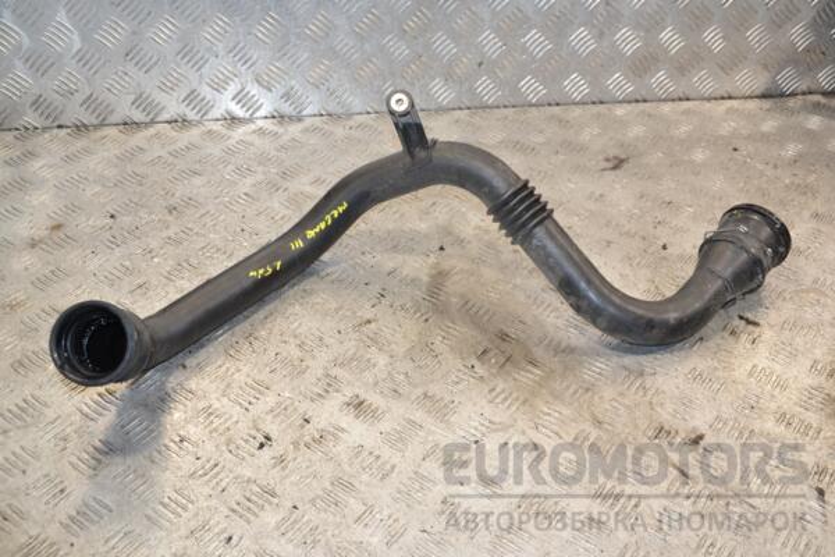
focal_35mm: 42
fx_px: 974
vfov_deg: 31.9
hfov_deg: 46.4
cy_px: 278
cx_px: 418
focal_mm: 28
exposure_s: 1/200
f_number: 6.3
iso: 800
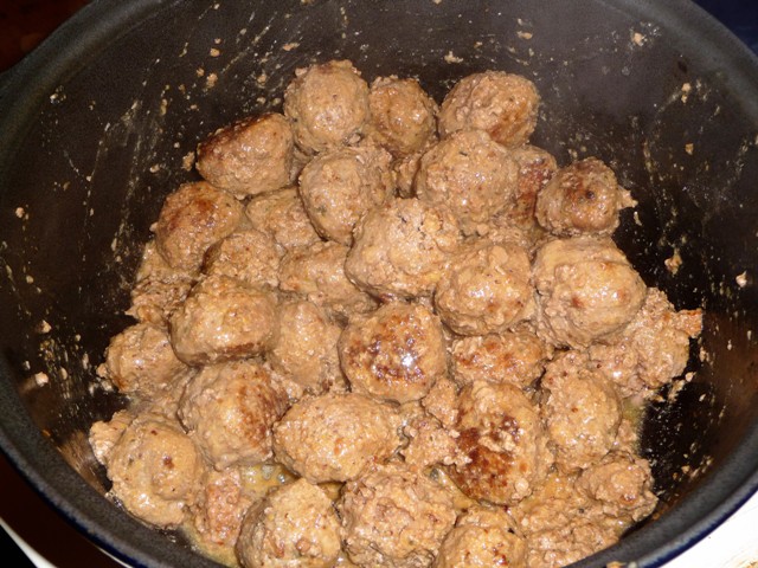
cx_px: 379
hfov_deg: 39.7
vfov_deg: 30.3
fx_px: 1051
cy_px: 284
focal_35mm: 48
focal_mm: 8
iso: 100
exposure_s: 1/30
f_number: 4.2
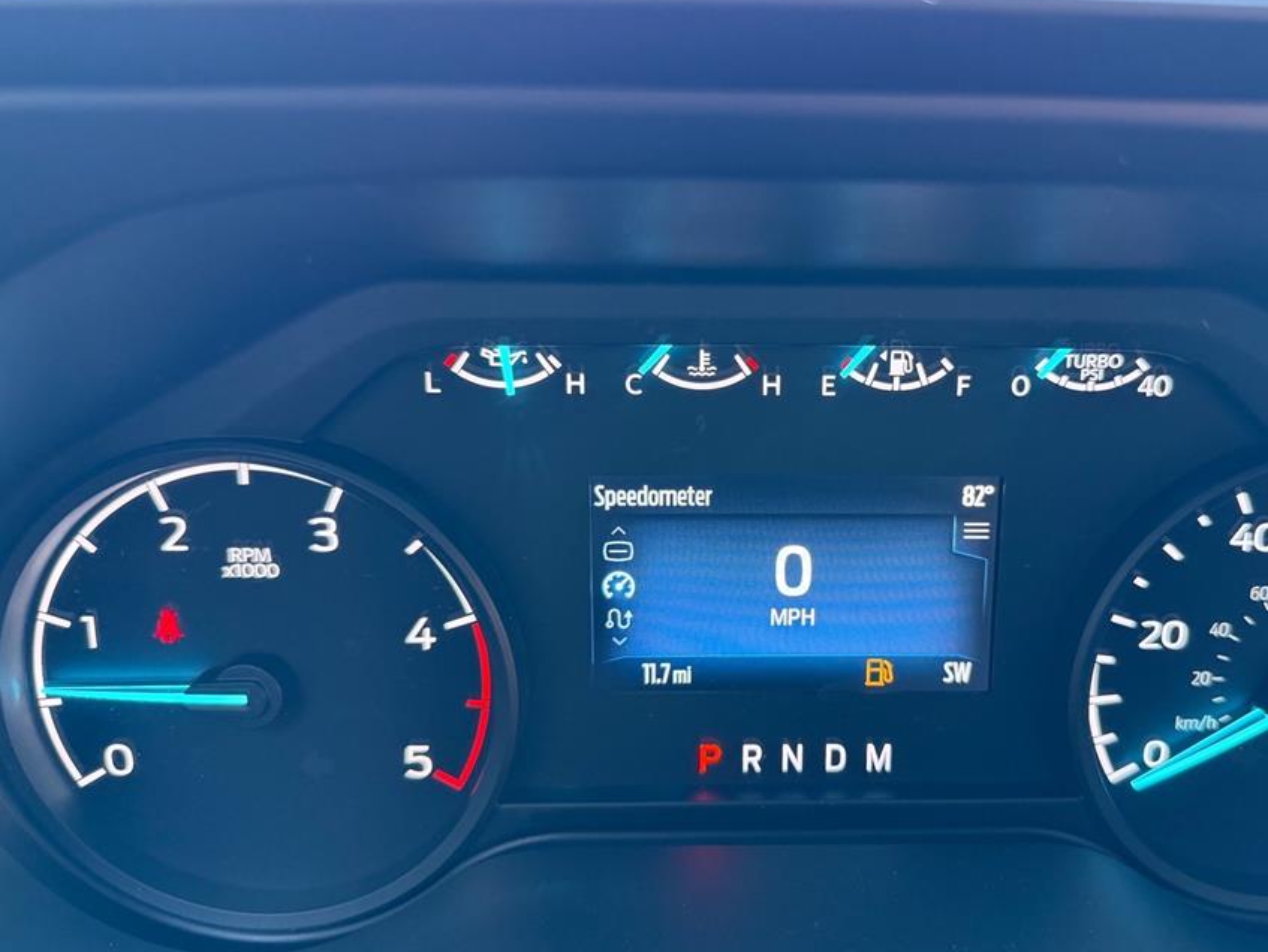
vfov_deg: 48.3
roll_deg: -1.3
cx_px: 743
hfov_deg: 61.3
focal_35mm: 29
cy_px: 461
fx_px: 1063
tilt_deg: -21.4
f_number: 1.78
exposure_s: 1/60
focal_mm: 6.76
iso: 320
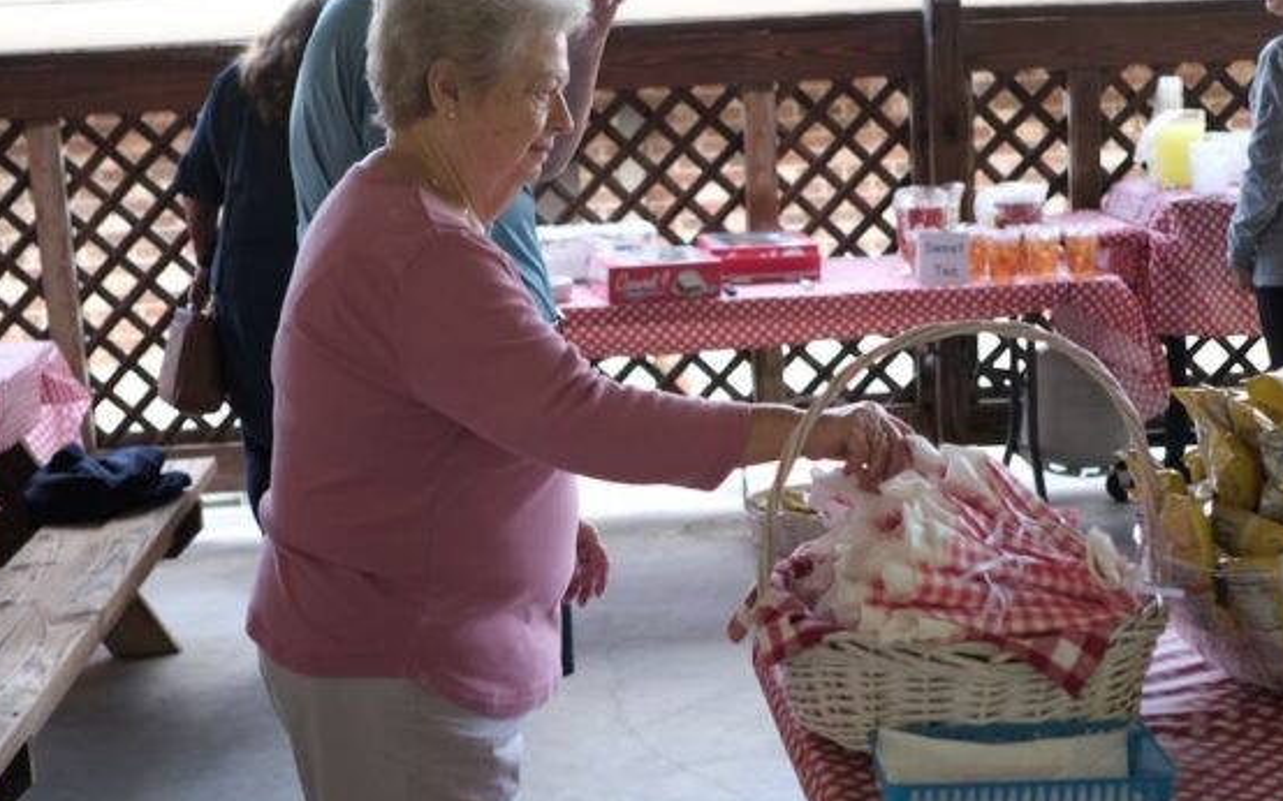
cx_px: 644
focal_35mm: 66
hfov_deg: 31.1
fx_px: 2307
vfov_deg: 19.6
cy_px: 578
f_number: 2.2
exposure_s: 1/125
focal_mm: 23
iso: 160
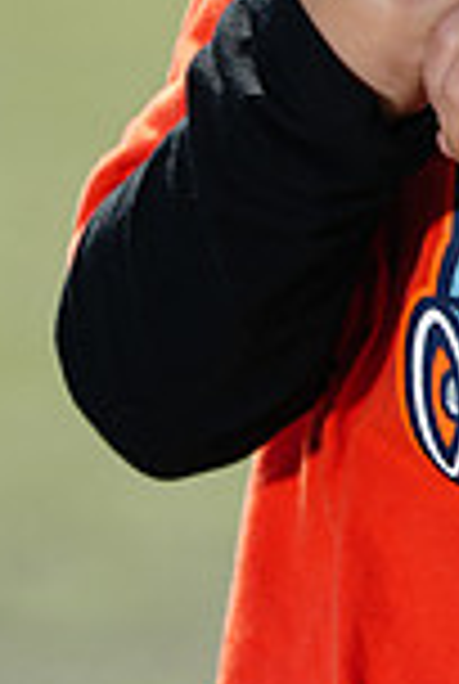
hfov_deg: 1.8
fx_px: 14487
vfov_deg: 2.7
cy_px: -176
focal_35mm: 761
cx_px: 745
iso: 50
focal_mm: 200
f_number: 5
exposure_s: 1/250
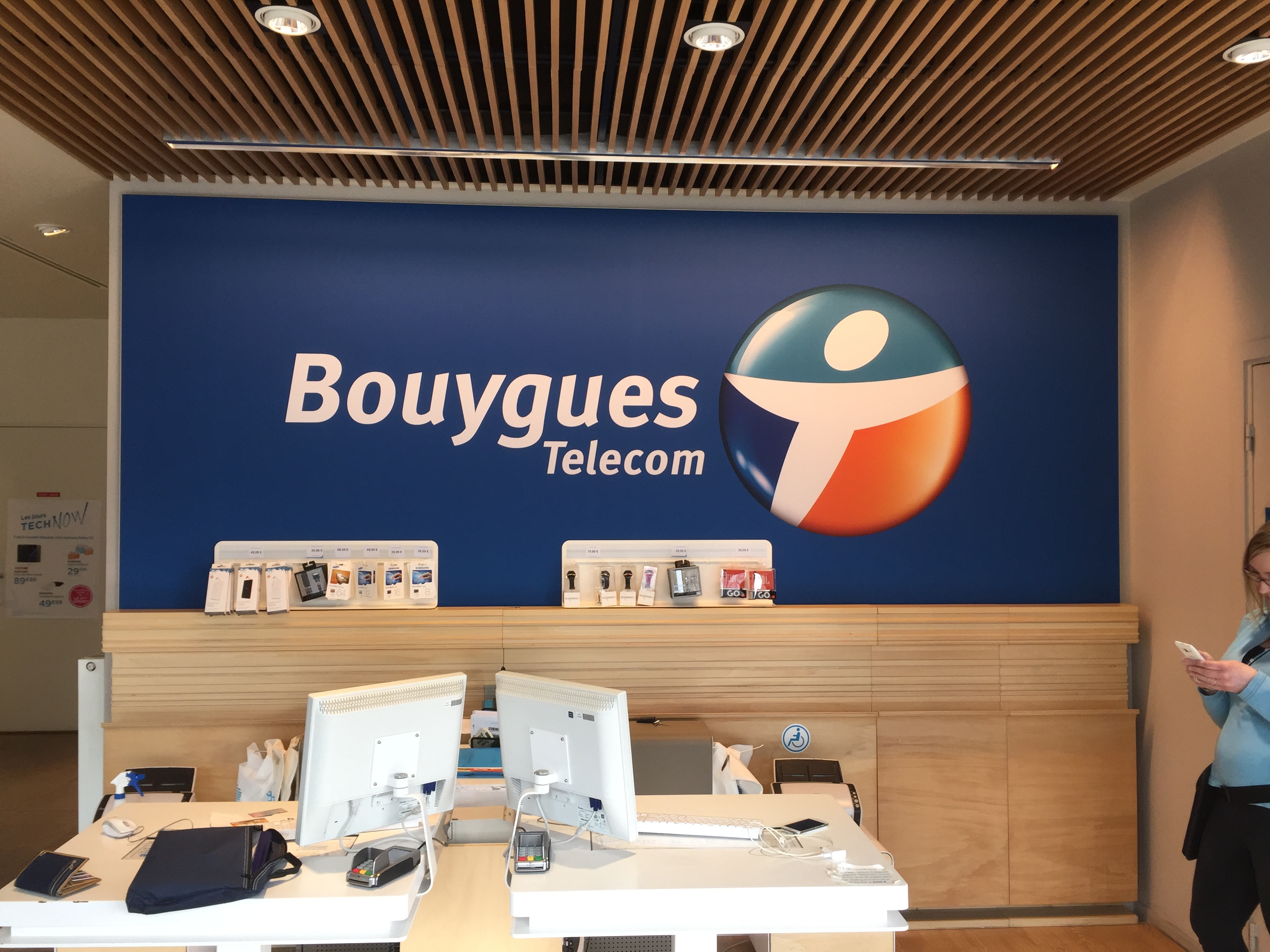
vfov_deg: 48.2
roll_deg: +0.0
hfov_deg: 61.7
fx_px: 1064
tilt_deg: +0.9
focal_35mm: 29
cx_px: 635
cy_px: 476
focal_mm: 4.15
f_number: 2.2
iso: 50
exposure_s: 1/100
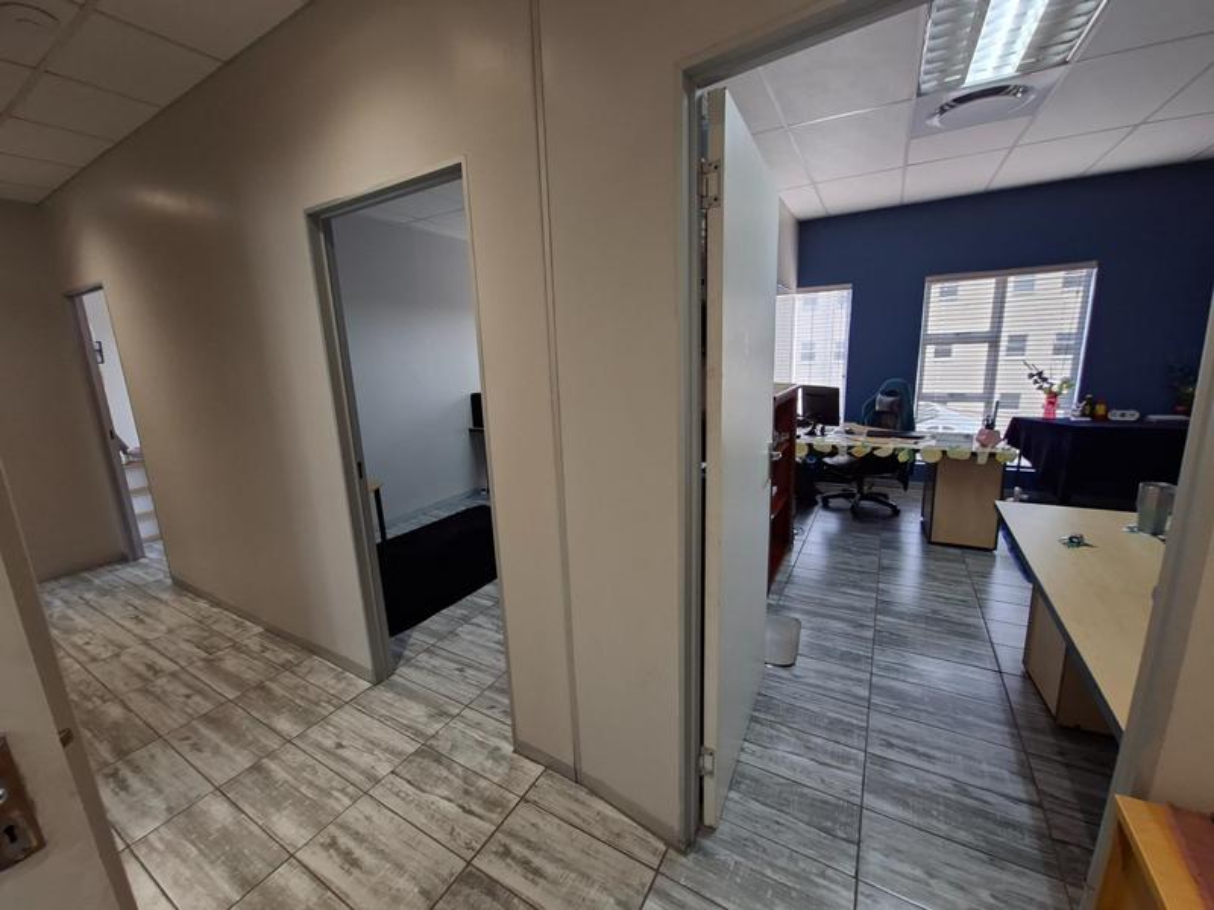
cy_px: 455
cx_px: 607
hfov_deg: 106.2
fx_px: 456
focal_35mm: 13
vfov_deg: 89.9
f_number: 2.2
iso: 160
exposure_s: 1/33
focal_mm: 1.74
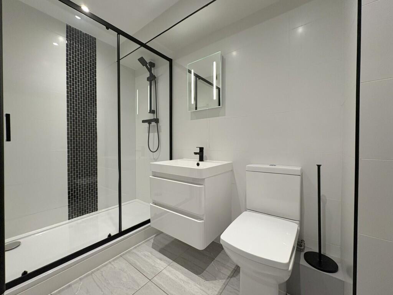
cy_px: 148
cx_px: 196
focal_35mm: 14
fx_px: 159
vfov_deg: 85.7
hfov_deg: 102.1
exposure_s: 1/100
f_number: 2.2
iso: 250
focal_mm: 2.22
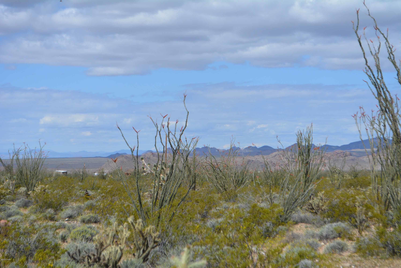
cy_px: 134
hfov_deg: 24.6
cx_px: 200
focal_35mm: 82
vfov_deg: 16.6
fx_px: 920
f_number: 7.1
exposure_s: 1/2000
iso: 400
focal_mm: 55
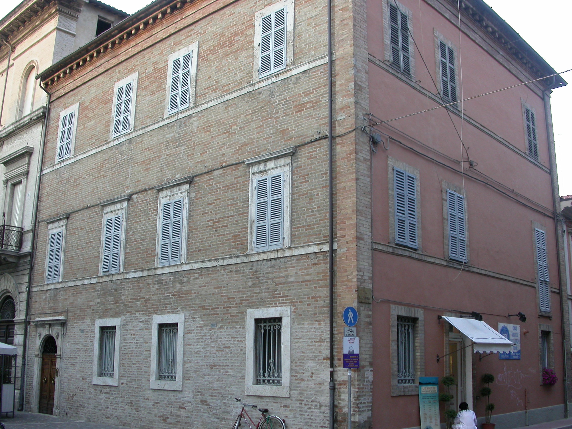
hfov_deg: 49.0
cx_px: 286
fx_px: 628
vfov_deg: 37.7
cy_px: 214
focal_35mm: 38
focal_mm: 7.85
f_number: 3.7
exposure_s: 1/82.3
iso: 100
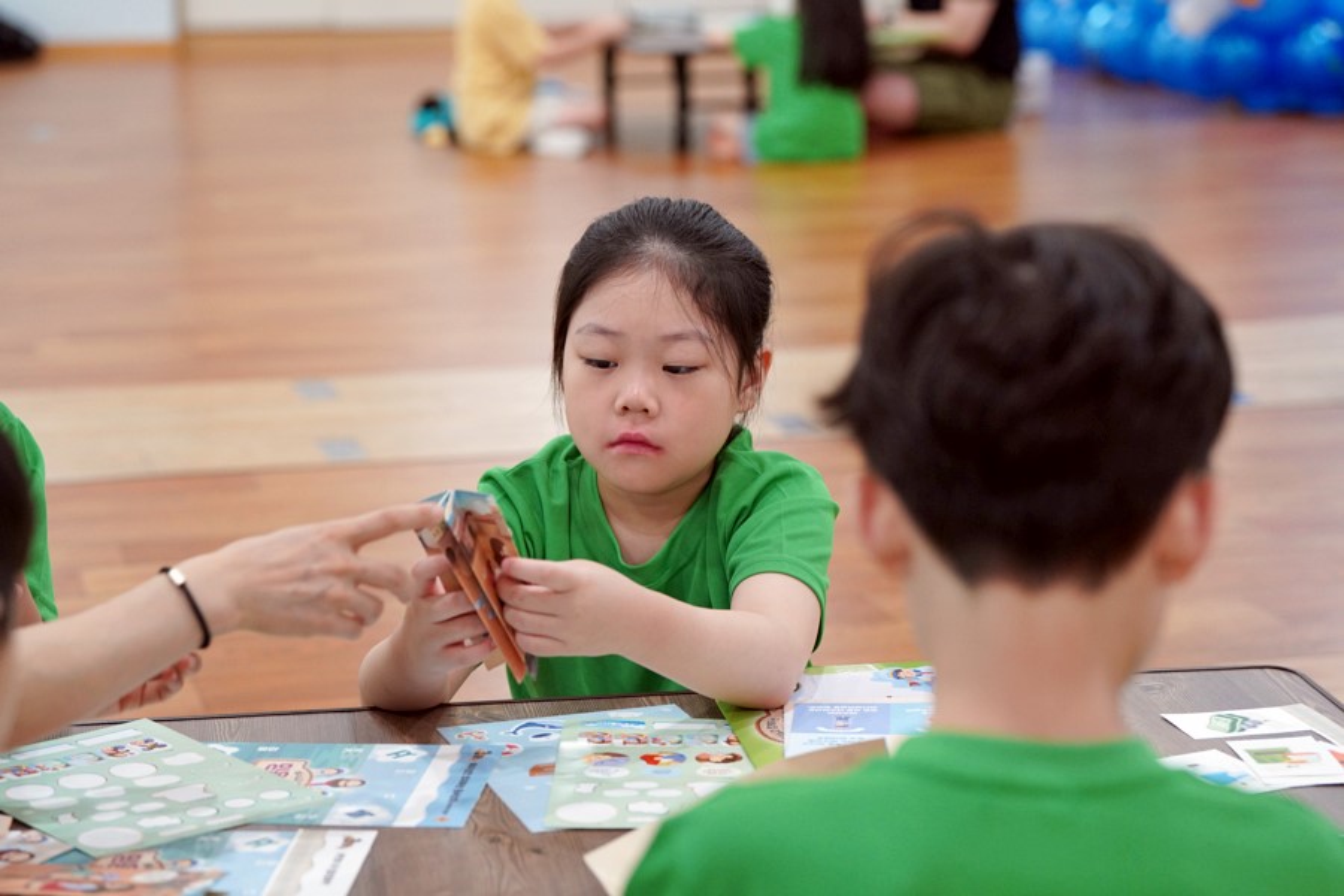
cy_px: 448
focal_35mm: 84
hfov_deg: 24.2
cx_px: 672
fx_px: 3136
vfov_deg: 16.3
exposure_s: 1/160
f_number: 4
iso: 2000
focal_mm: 84
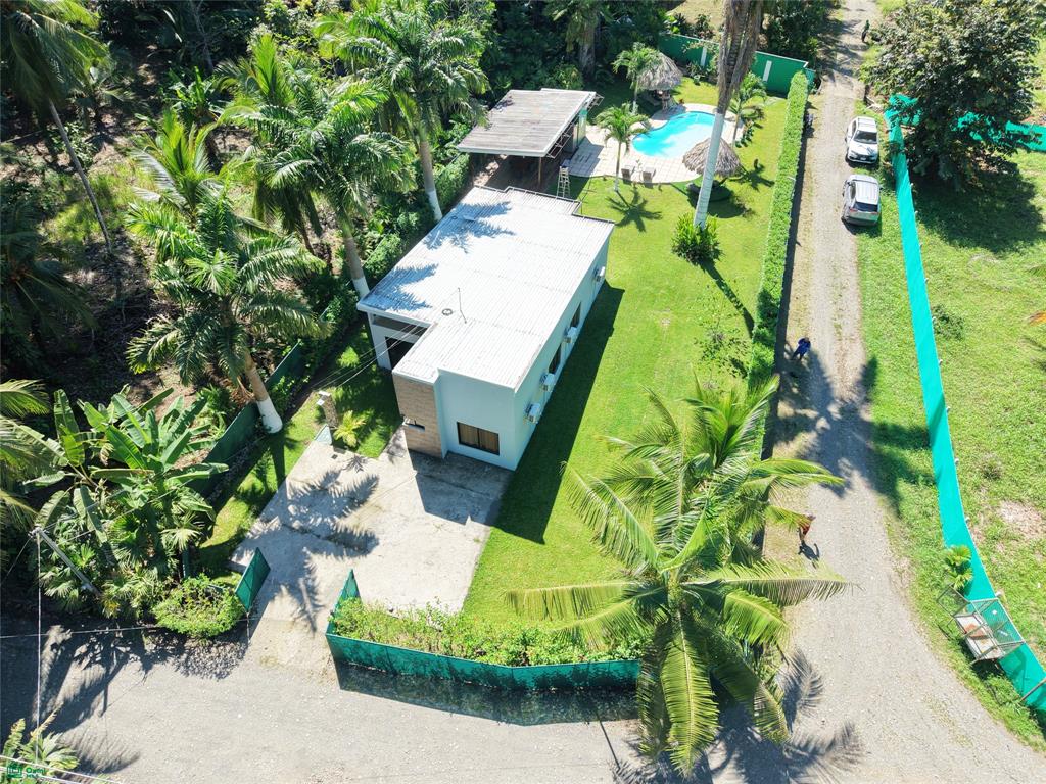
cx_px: 523
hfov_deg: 71.6
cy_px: 392
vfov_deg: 56.8
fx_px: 725
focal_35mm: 24
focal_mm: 8.67
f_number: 1.8
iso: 280
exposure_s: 1/1250
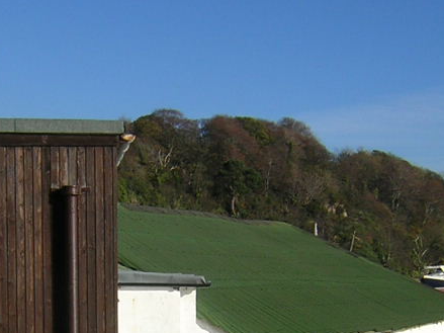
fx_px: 1077
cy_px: 323
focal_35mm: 84
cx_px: 164
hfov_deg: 23.2
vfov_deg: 17.2
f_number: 5.2
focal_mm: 4.7
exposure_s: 1/543
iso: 100
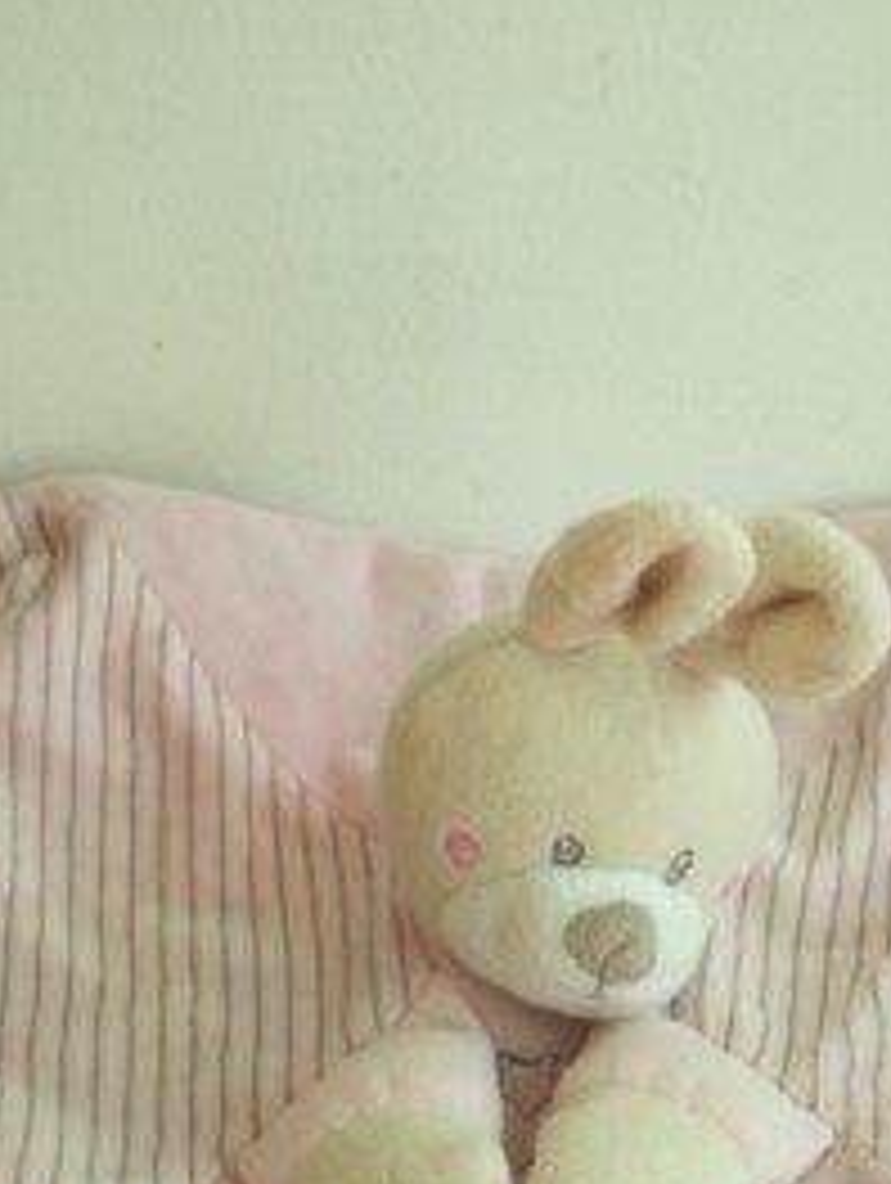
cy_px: 900
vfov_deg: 25.6
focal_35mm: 75
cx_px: 572
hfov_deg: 19.6
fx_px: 2568
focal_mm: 6.3
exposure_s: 1/81.7
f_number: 3.1
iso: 64
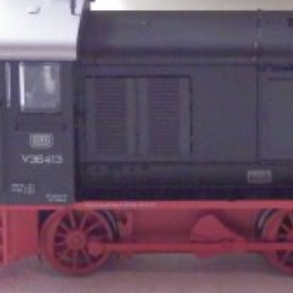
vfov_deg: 8.4
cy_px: -17
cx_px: 295
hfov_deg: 8.4
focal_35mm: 207
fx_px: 1982
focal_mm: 11.9
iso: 1600
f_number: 4.4
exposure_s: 1/160
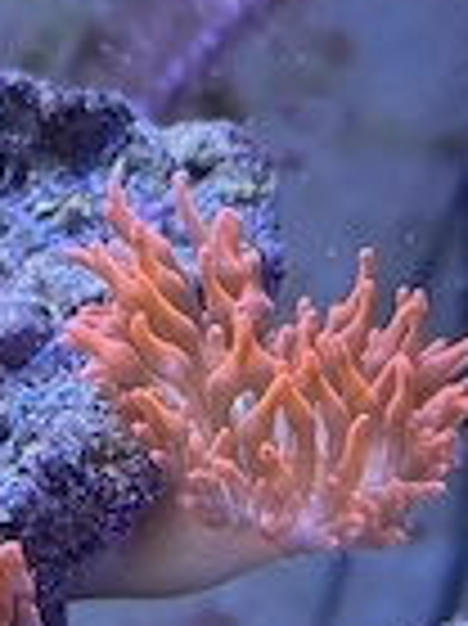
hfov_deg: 20.0
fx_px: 1246
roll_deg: -2.3
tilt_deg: -22.7
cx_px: -94
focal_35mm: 69
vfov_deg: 27.9
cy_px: 437
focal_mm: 6.76
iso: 200
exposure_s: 1/60
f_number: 1.78
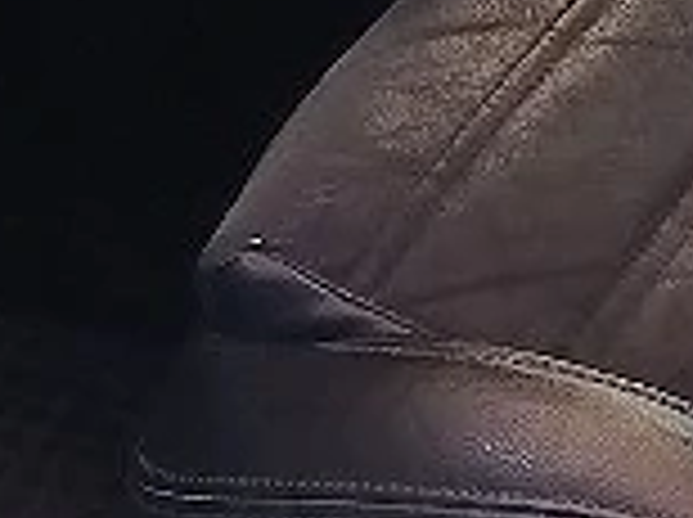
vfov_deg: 6.1
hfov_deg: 8.4
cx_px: 814
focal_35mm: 234
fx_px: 4677
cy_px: -689
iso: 673
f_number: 1.7
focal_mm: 5.24
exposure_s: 1/100
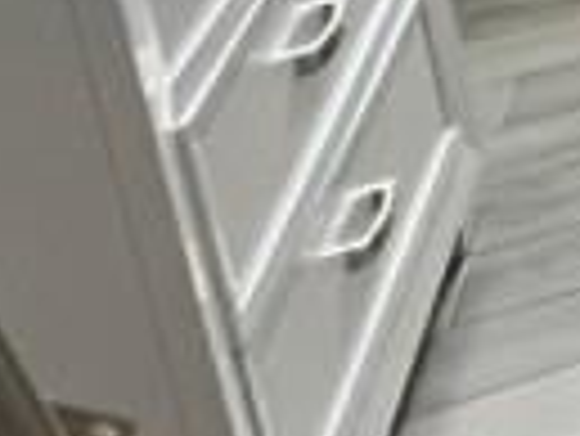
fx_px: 1727
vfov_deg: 11.8
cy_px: -607
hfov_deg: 8.7
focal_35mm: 103
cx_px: 2194
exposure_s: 1/60
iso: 160
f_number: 1.8
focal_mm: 1.57
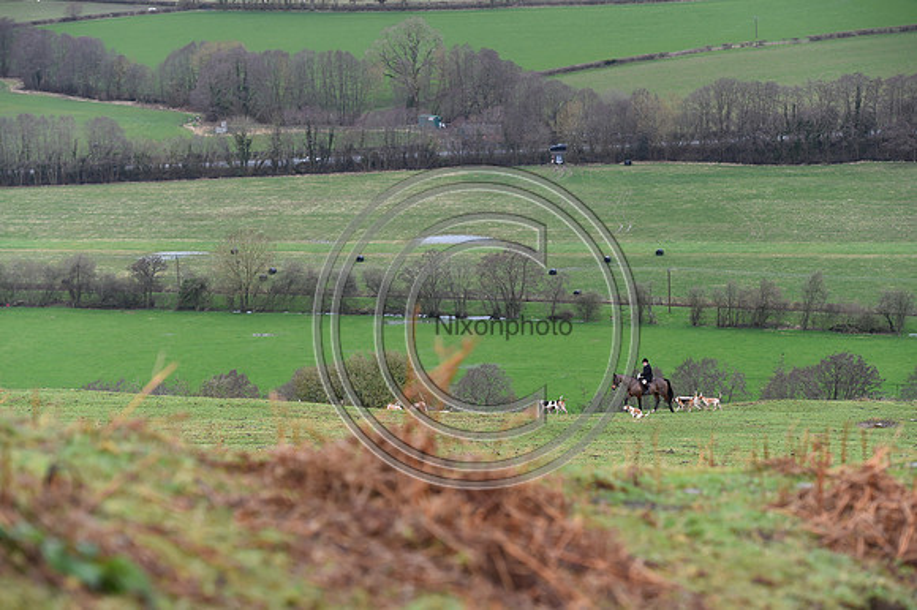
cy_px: 305
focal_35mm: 112
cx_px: 458
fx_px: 2851
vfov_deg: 12.2
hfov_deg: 18.3
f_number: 4.5
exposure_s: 1/800
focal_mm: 112
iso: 450
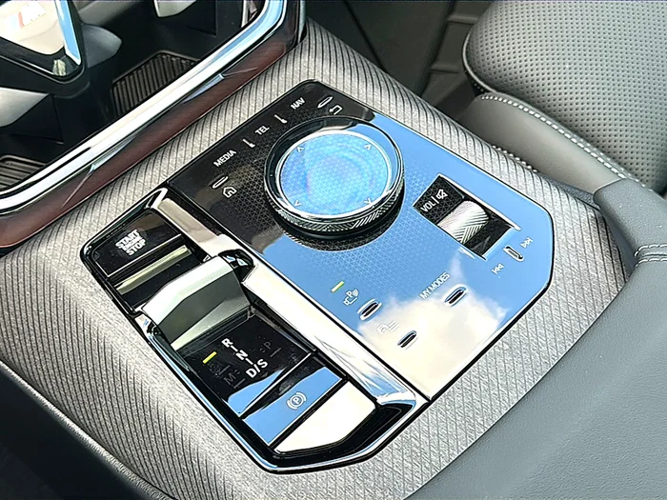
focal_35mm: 44
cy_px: 250
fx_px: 848
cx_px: 334
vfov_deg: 32.9
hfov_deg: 42.9
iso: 50
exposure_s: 1/111
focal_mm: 6.86
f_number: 1.78
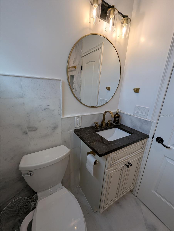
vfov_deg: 106.1
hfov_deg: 90.0
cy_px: 116
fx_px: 87
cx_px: 87
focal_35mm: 13
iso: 48
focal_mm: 1.95
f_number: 2.2
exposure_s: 1/120
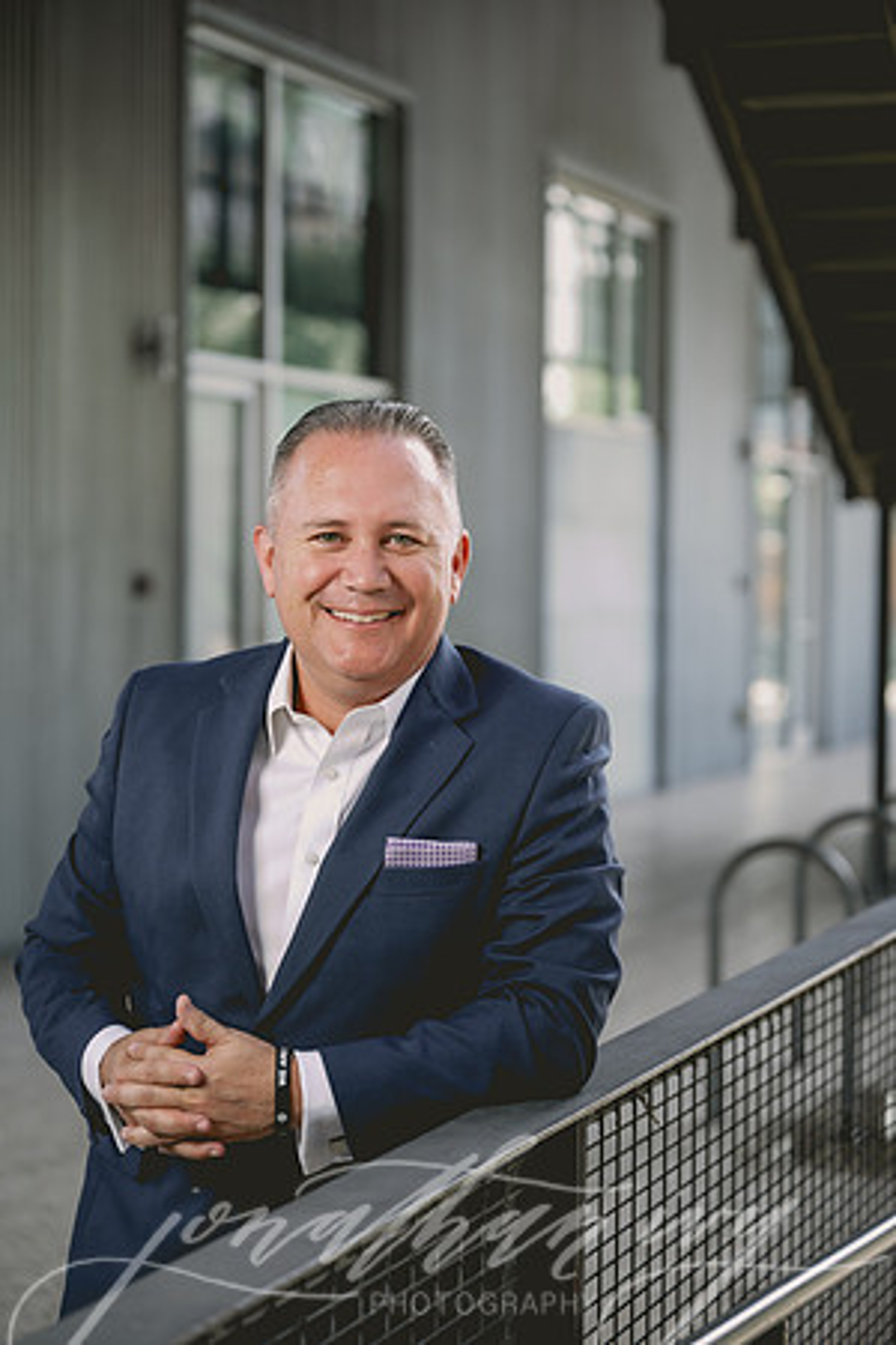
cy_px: 672
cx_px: 448
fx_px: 2613
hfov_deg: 19.5
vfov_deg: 28.8
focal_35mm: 70
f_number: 2.8
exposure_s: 1/200
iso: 100
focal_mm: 70
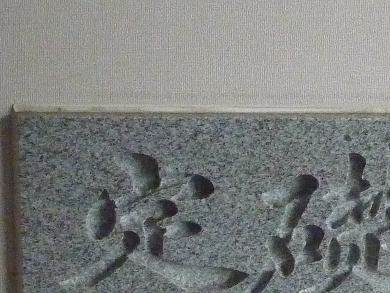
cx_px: 300
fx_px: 1769
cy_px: 235
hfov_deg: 12.5
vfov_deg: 9.4
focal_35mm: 157
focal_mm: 6.9
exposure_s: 1/50
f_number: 3.7
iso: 800
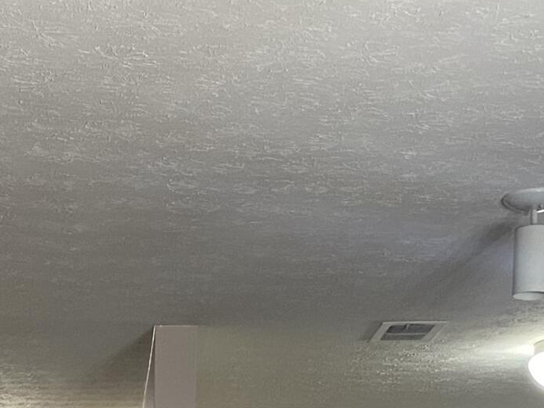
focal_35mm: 113
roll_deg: -0.8
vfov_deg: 11.8
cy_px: 803
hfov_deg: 17.1
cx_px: 46
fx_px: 1776
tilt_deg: -2.6
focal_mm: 4.25
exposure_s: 1/60
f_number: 1.8
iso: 200
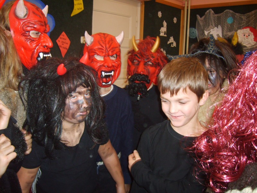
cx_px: 128
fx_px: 260
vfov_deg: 40.7
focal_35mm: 35
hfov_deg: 52.6
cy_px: 96
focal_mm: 5.8
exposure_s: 1/45
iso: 100
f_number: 2.8
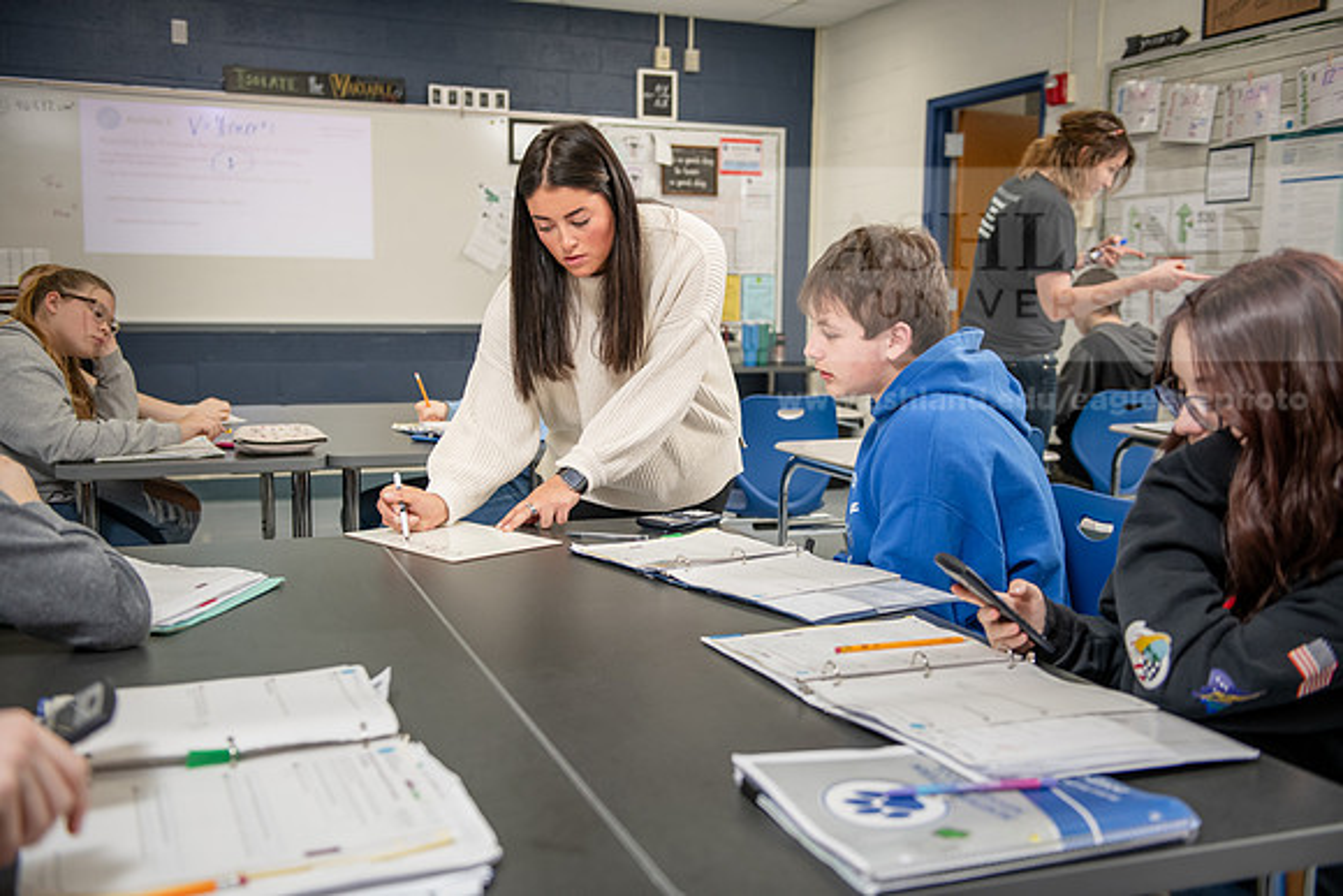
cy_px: 448
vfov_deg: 35.1
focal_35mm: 38
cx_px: 672
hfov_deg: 50.7
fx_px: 1418
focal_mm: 38
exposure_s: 1/200
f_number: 3.2
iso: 1000
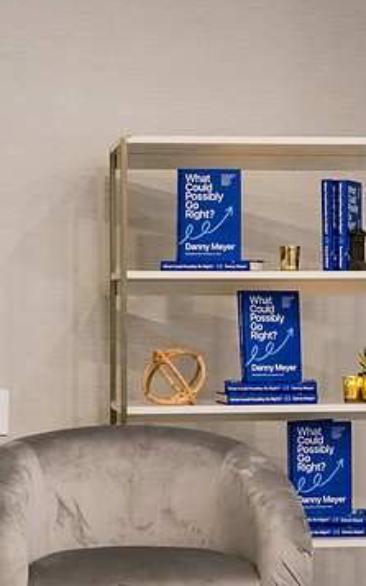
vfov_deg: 18.3
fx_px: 1814
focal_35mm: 114
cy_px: 300
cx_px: 233
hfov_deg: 11.5
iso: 6400
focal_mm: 59
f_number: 5.6
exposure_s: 1/80
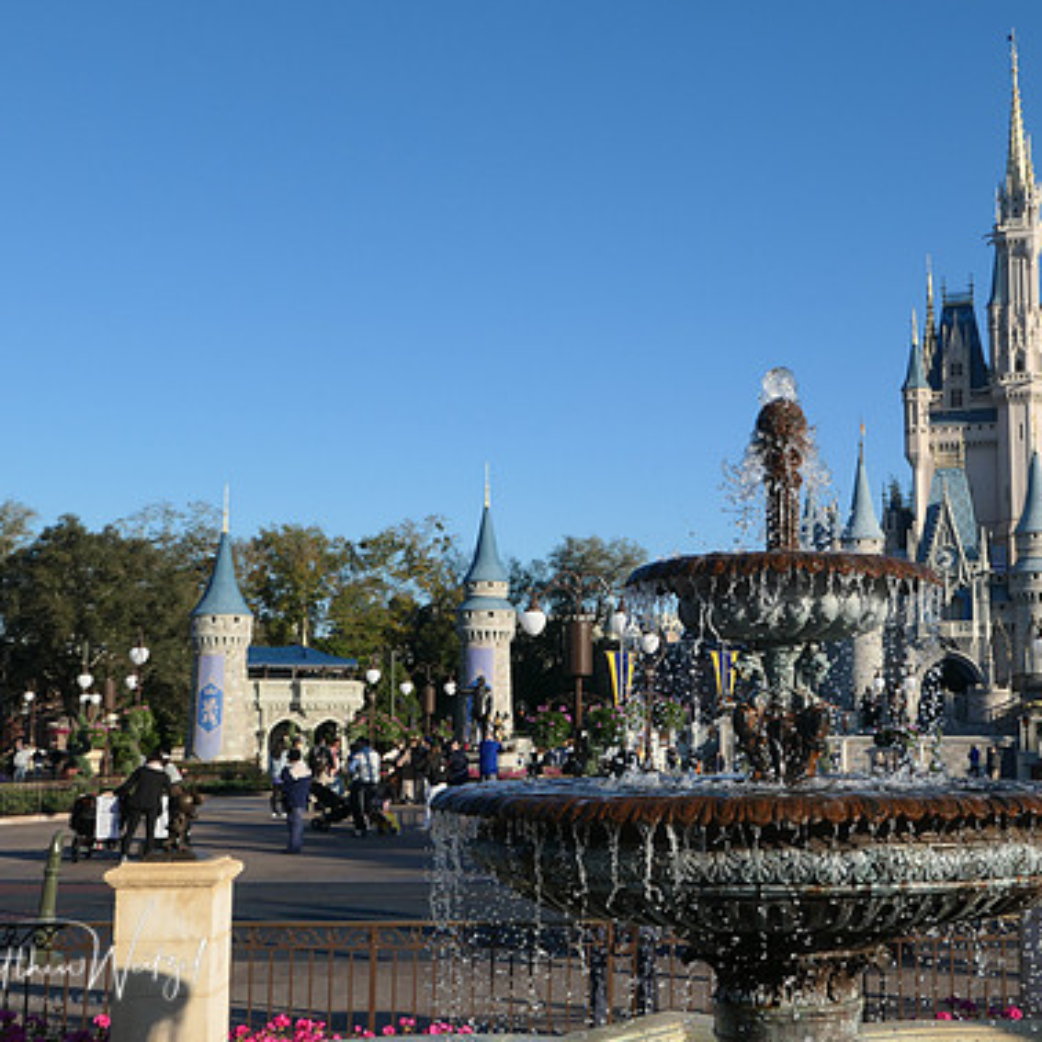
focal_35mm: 47
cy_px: 517
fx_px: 1601
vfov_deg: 36.1
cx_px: 711
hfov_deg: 35.6
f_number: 5.6
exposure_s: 1/800
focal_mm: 13.1
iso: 200
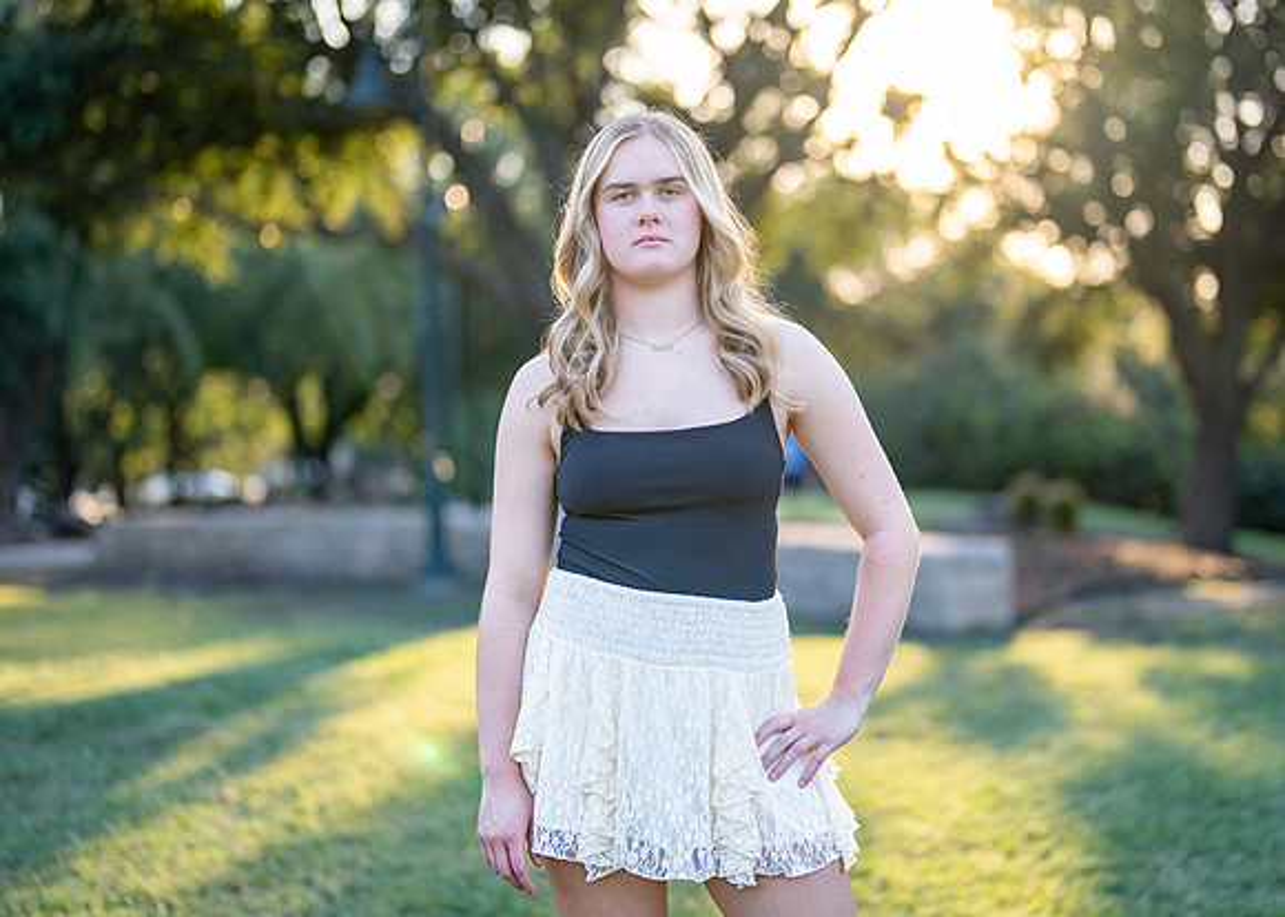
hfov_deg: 31.8
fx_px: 2256
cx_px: 696
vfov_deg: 23.0
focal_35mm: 62
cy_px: 401
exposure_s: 1/1000
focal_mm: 50
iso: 125
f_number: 1.2
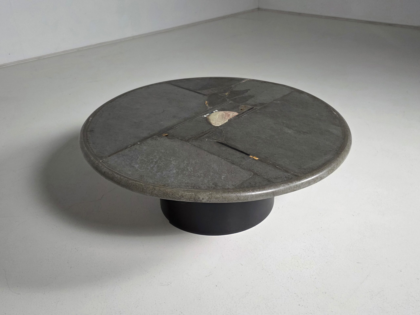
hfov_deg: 73.9
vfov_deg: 58.9
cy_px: 158
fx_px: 279
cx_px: 210
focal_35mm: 23
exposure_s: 1/101
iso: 250
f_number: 1.7
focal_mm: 6.3
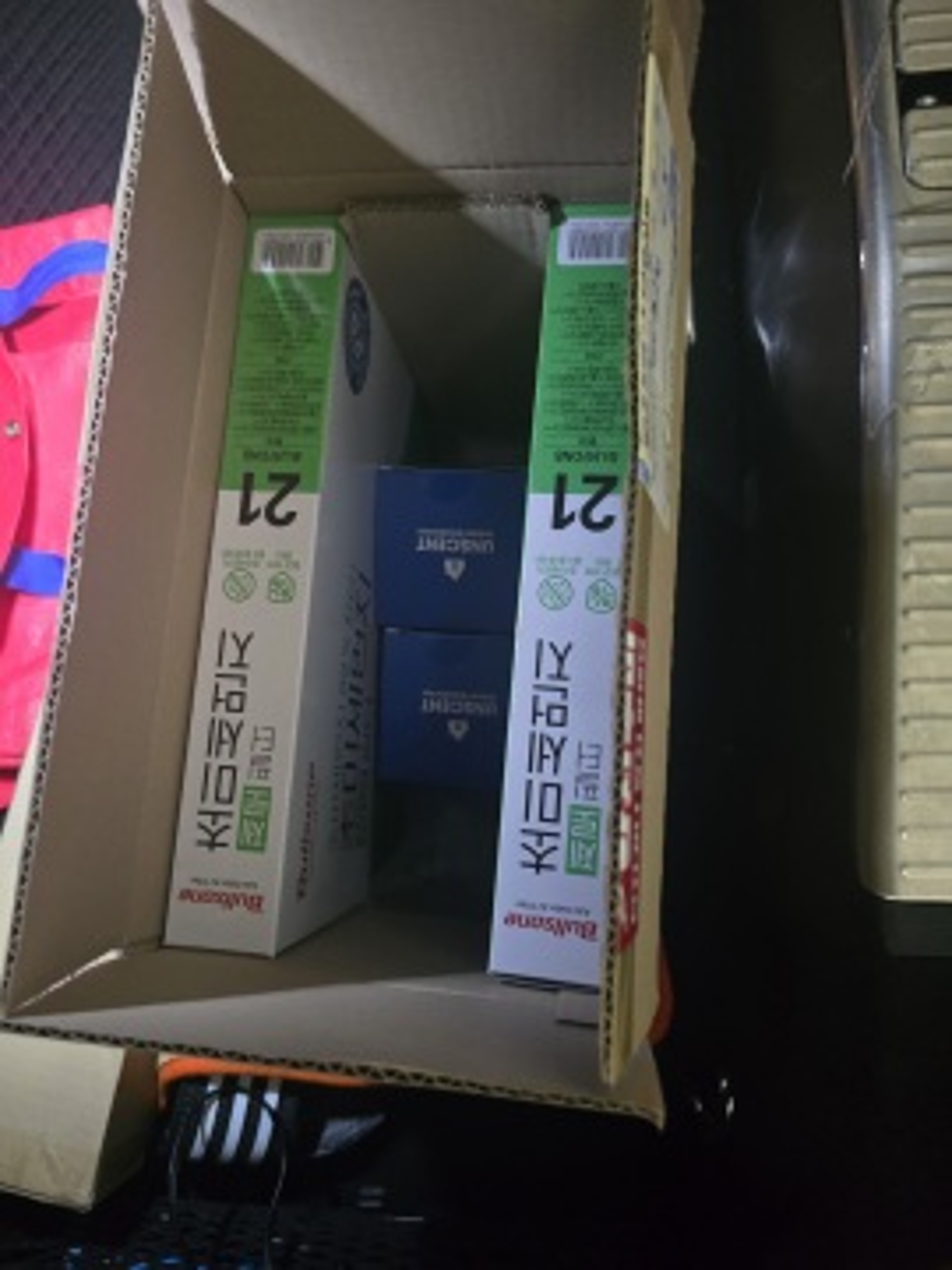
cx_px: 476
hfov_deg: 58.9
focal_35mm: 23
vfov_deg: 73.9
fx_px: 843
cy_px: 635
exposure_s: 1/30
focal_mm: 6.3
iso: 1250
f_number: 1.7
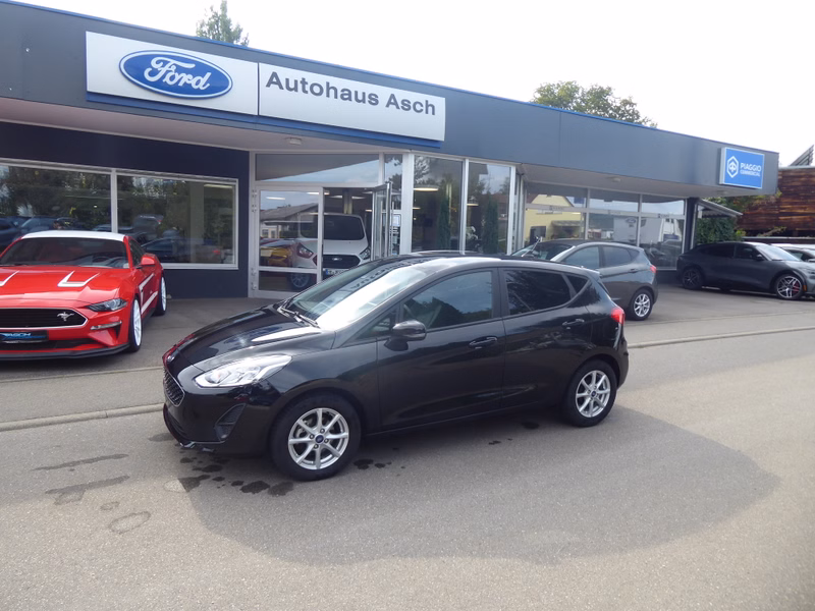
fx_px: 589
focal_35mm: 25
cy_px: 306
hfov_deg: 69.4
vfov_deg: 54.9
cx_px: 408
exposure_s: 1/200
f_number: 3.3
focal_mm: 4.3
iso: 80
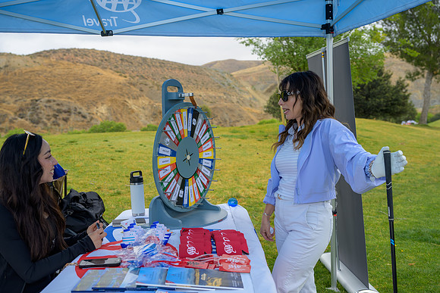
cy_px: 146
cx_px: 220
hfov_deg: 50.7
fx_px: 465
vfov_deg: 35.1
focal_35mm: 38
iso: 100
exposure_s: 1/200
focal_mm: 38
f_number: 4
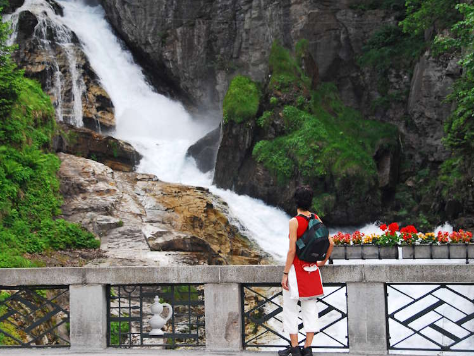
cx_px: 229
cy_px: 179
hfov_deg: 27.0
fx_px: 986
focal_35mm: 72
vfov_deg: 20.5
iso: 250
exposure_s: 1/80
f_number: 4.5
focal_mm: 44
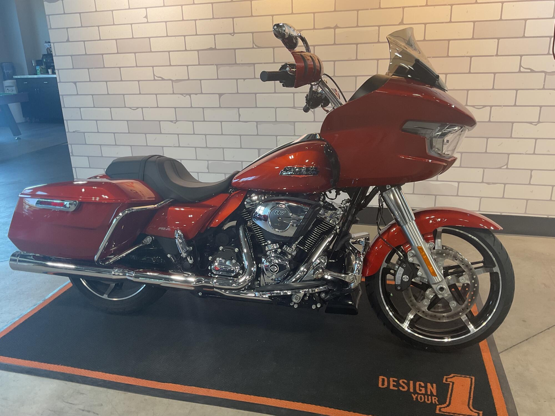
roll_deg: +3.2
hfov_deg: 61.7
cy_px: 208
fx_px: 465
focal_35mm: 29
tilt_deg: -18.8
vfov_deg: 48.2
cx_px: 278
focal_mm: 3
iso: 50
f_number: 1.8
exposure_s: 1/50
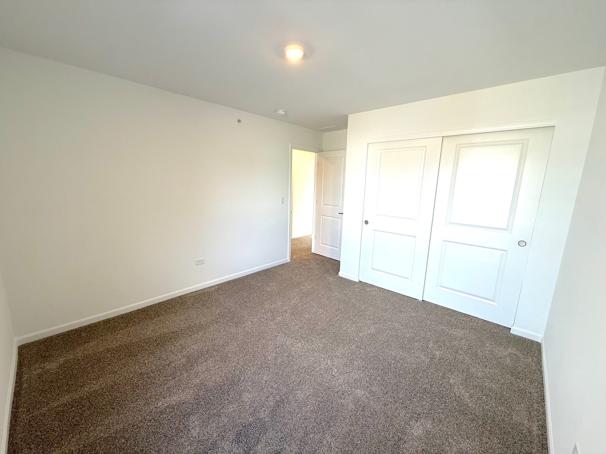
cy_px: 227
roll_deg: -1.9
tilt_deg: -10.1
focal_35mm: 14
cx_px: 303
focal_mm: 2.22
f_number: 2.2
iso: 125
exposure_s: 1/120
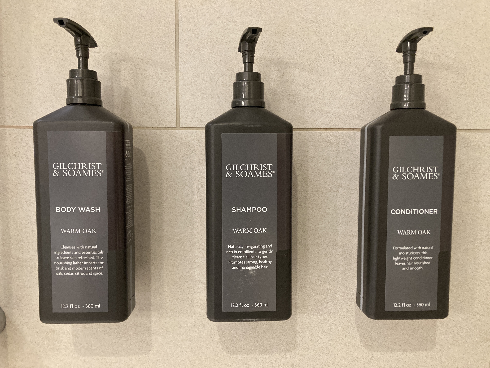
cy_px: 184
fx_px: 396
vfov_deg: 49.7
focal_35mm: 28
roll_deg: -0.6
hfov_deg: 63.4
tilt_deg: -4.2
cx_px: 245
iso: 250
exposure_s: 1/33
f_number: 1.8
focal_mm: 3.99
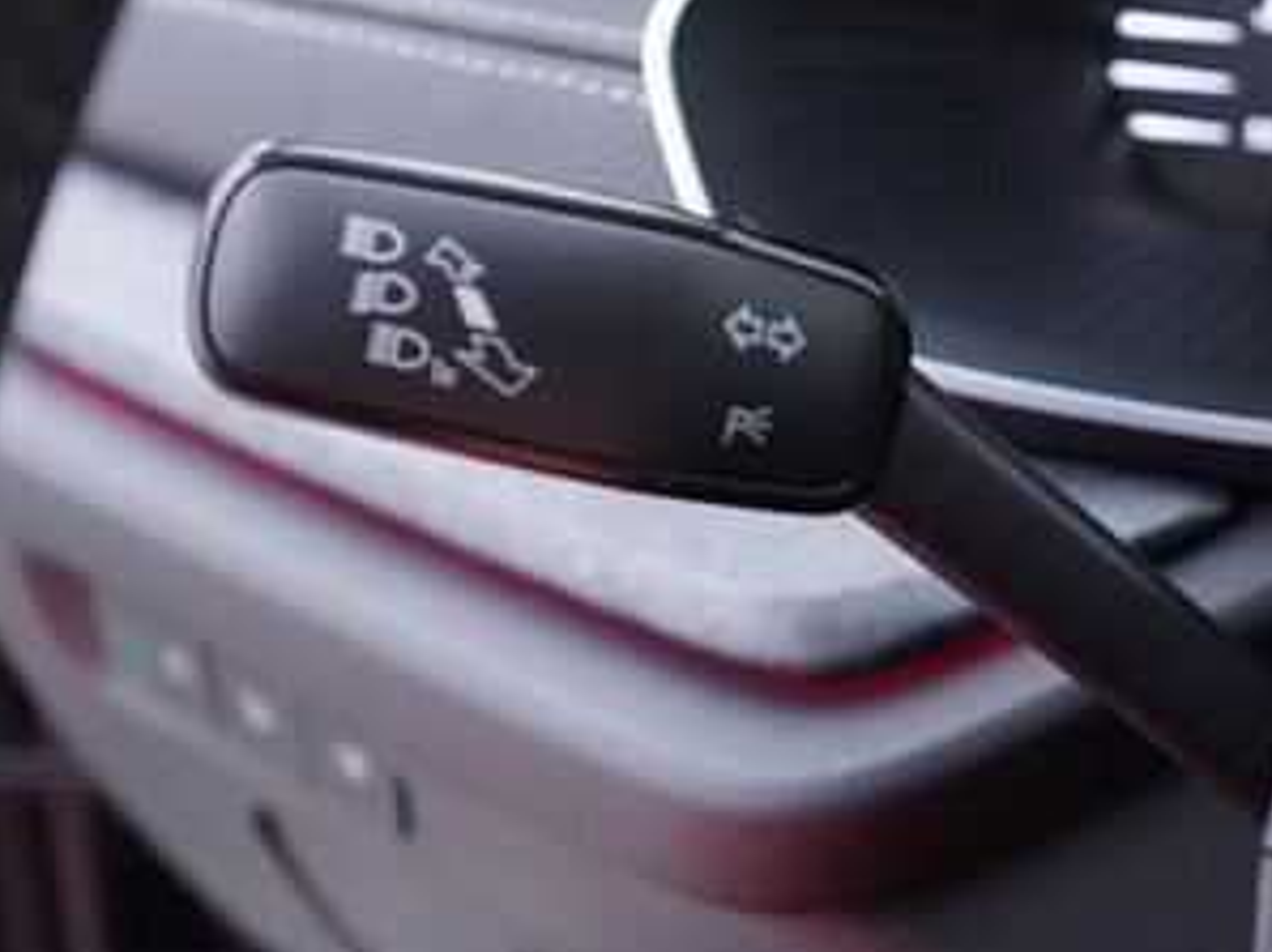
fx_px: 2350
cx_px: 751
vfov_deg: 22.8
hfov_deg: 30.2
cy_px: 604
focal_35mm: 64
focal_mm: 24
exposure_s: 1/40
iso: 320
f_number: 2.8
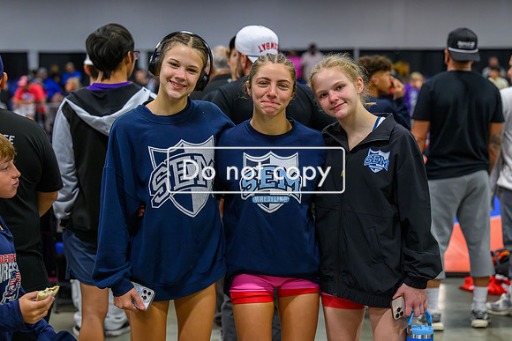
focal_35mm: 77
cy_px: 181
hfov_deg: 26.5
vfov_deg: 17.8
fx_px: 1089
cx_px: 253
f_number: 3.5
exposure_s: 1/400
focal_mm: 70
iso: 11400
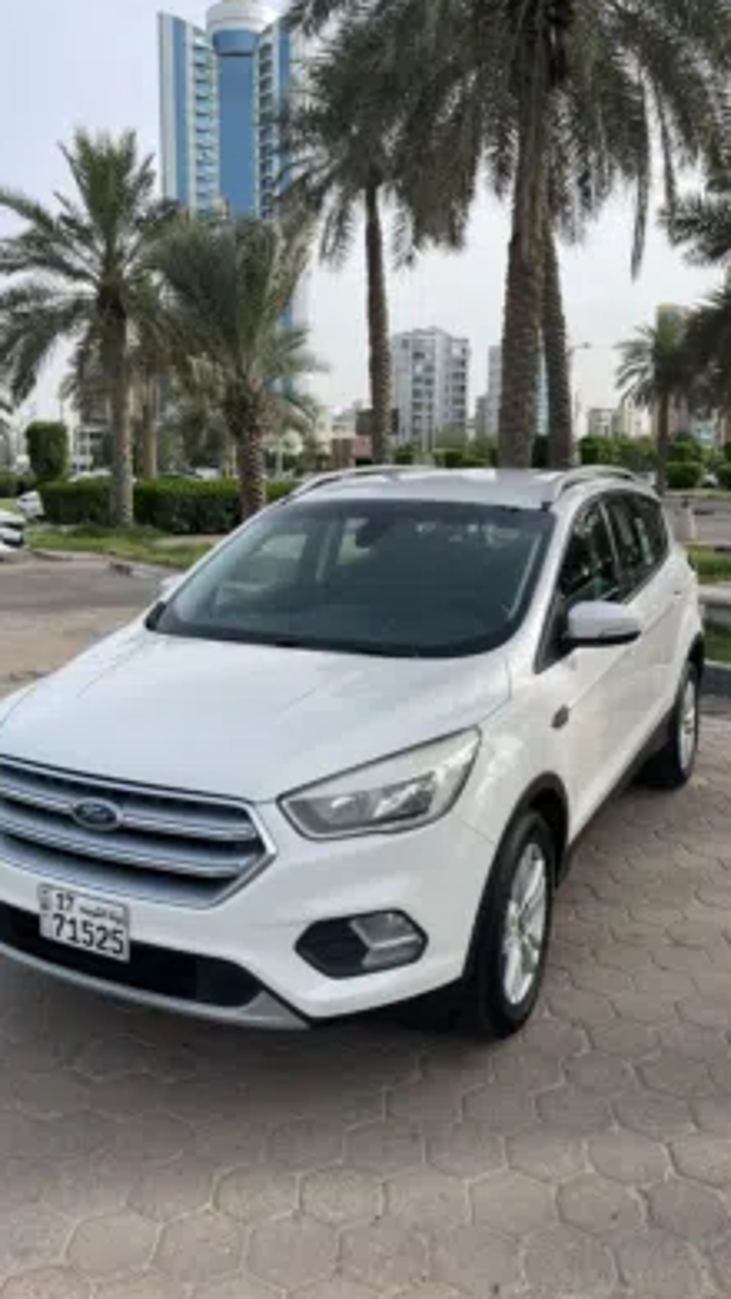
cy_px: 645
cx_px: 349
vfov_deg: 66.1
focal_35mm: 29
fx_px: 999
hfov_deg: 40.2
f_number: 1.6
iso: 32
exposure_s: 1/2132
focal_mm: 4.2
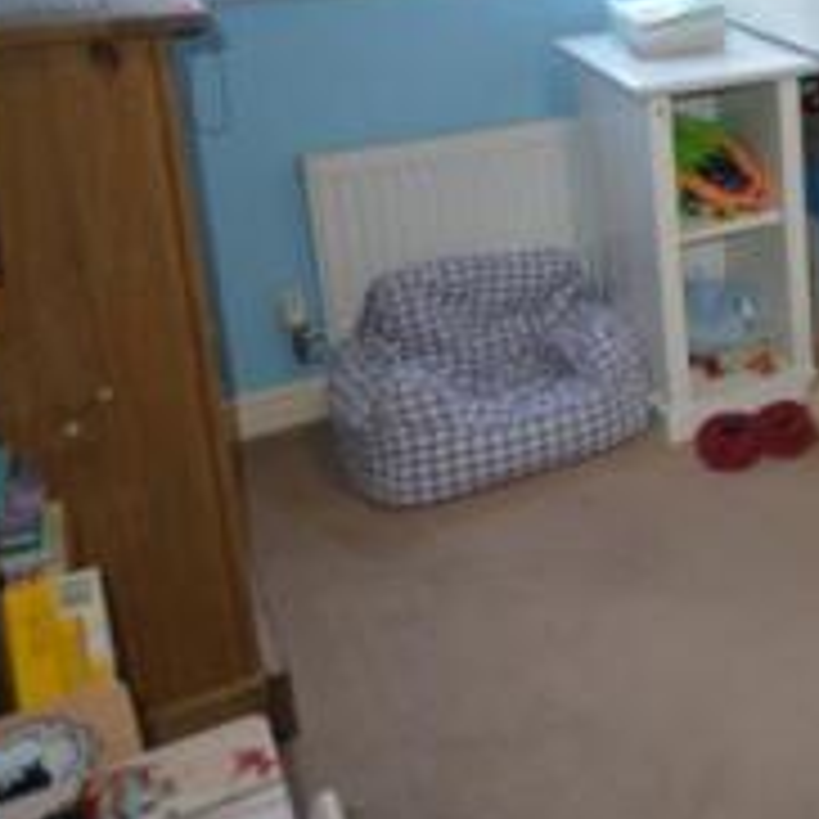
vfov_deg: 33.9
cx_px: 1336
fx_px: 1231
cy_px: 18
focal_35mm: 46
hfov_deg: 24.5
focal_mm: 10
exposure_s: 1/60
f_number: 4
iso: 640
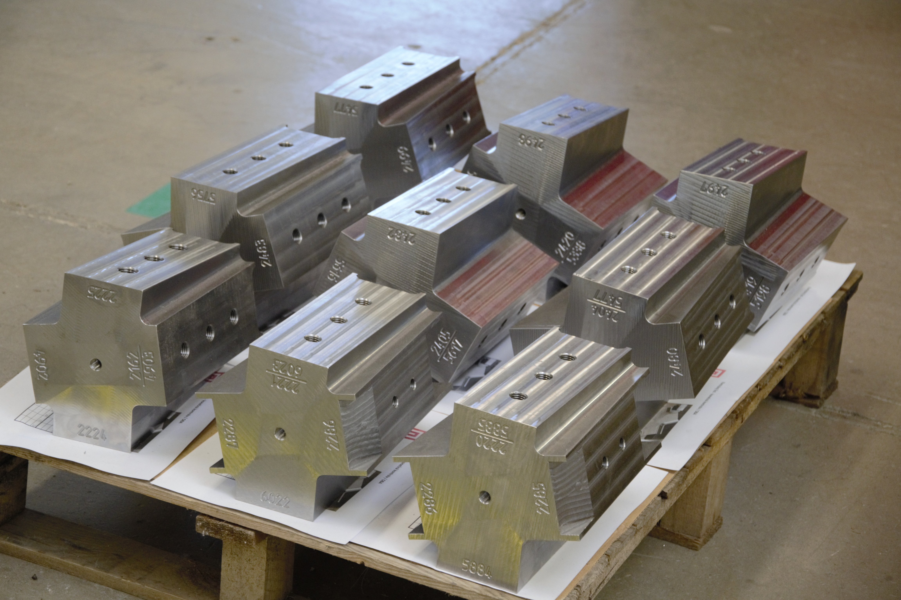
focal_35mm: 99
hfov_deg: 20.6
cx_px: 450
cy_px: 300
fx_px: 2478
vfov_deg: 13.8
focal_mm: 66
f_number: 5.3
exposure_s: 1/40
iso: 400
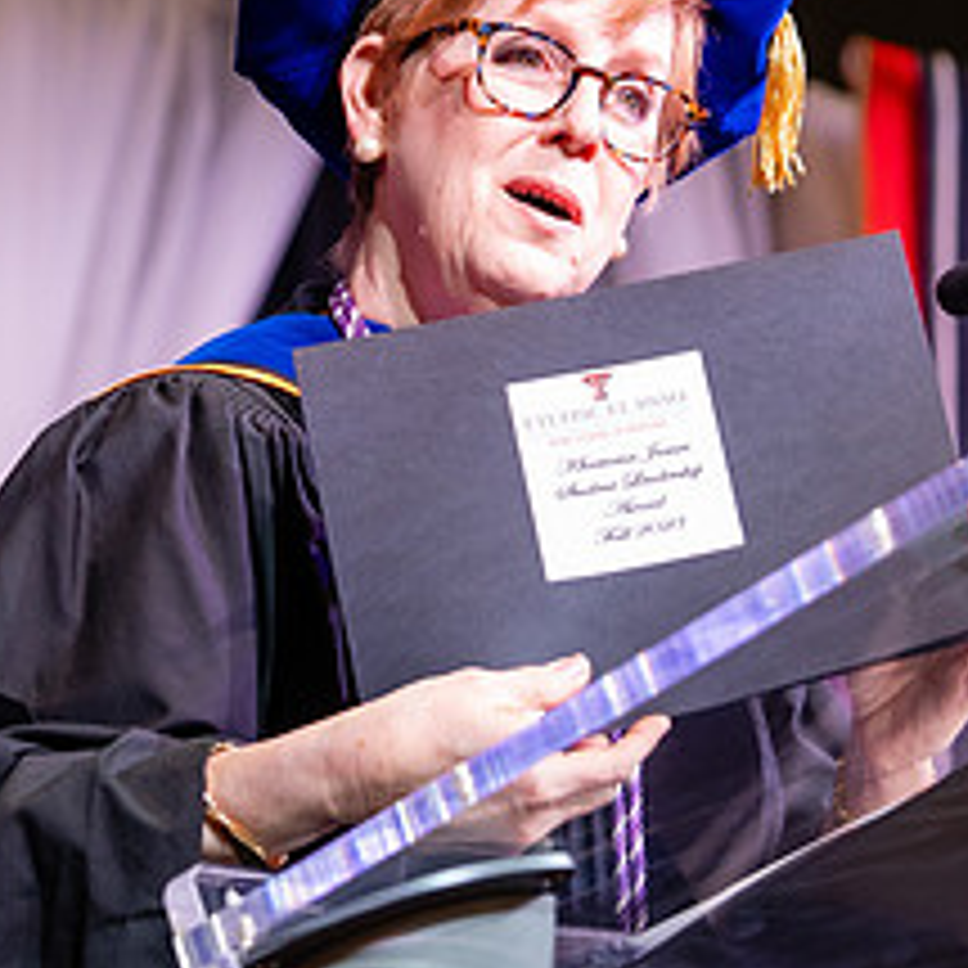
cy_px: 132
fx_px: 8068
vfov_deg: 6.9
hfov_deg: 6.9
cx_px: 758
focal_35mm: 255
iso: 640
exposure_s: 1/200
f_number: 2.8
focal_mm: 70
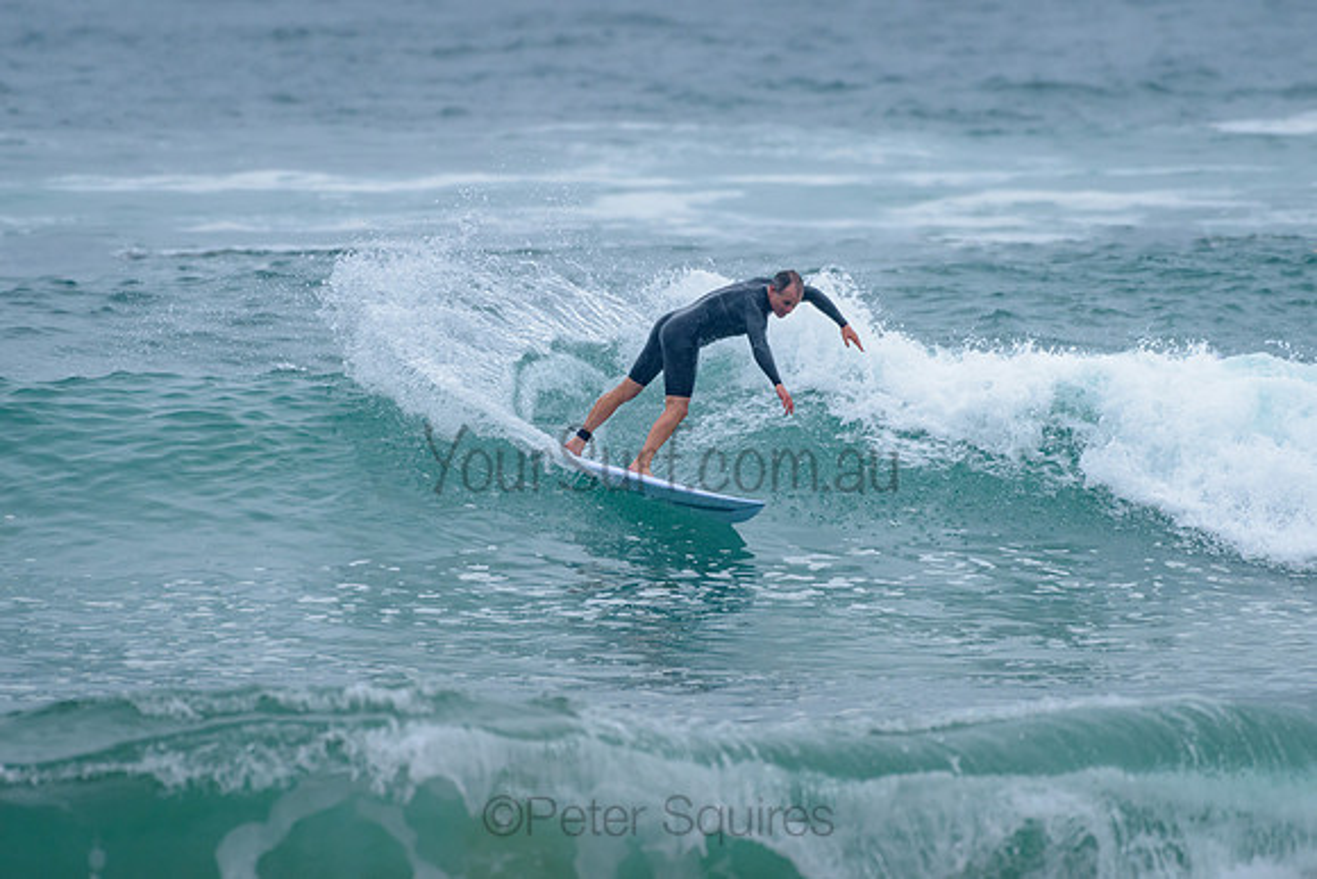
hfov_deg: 3.4
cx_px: 669
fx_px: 22440
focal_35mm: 613
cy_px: 401
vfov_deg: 2.2
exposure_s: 1/1000
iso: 800
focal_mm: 500
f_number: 5.6
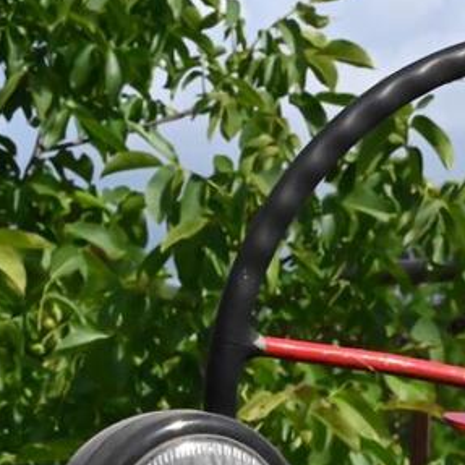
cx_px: 752
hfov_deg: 5.9
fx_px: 4453
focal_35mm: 293
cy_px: 471
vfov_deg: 6.0
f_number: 29
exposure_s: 1/8000
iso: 32000
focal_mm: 100
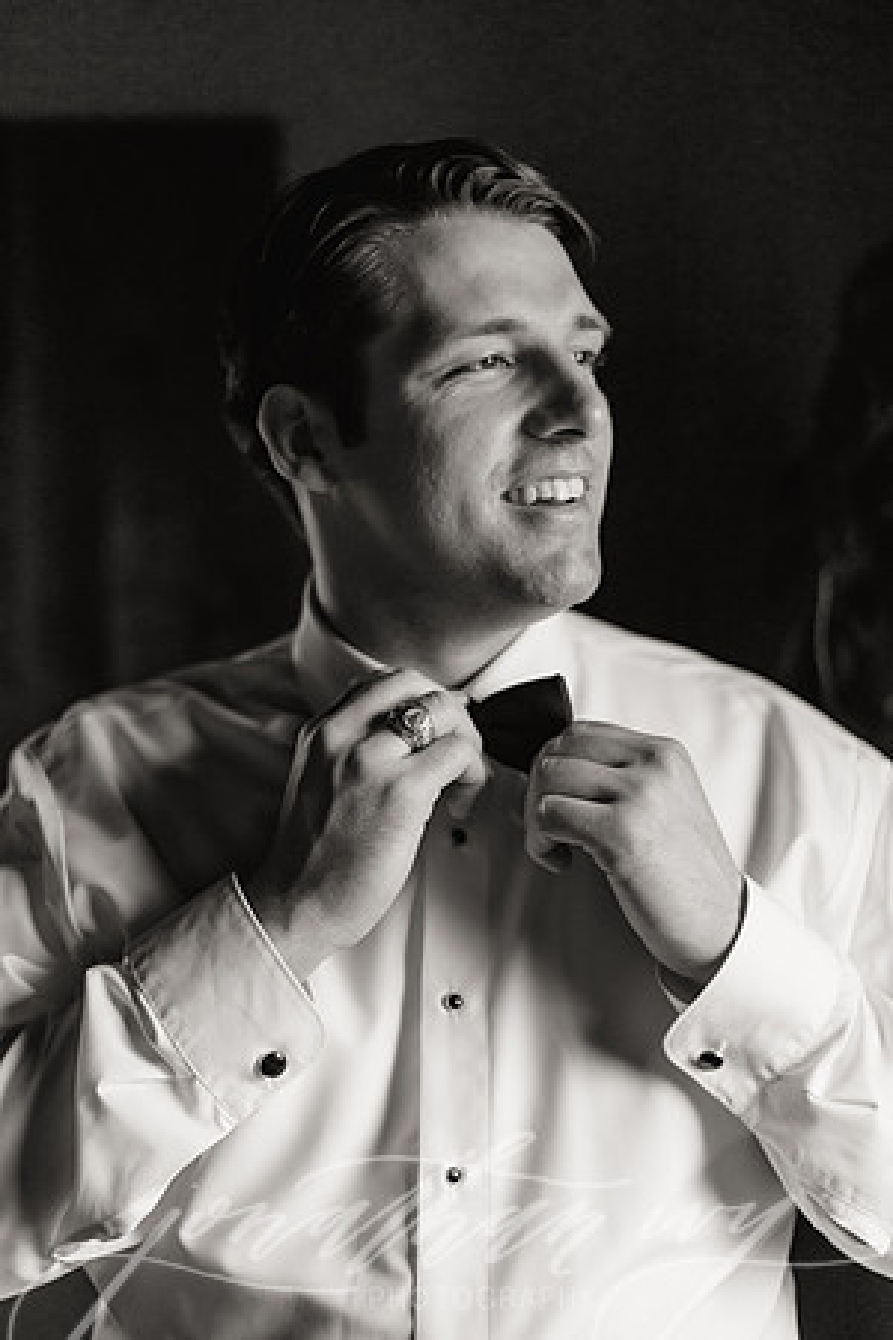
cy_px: 670
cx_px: 446
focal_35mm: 50
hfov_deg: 27.0
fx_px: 1860
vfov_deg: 39.6
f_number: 2
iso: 1600
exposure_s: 1/1000
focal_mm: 50
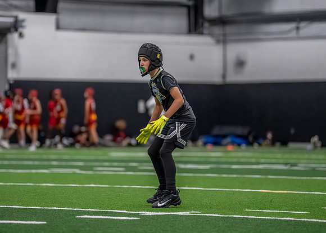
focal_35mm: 251
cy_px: 124
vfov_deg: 5.7
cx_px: 139
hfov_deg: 8.0
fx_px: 2319
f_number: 2.8
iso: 6400
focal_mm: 200
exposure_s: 1/1000
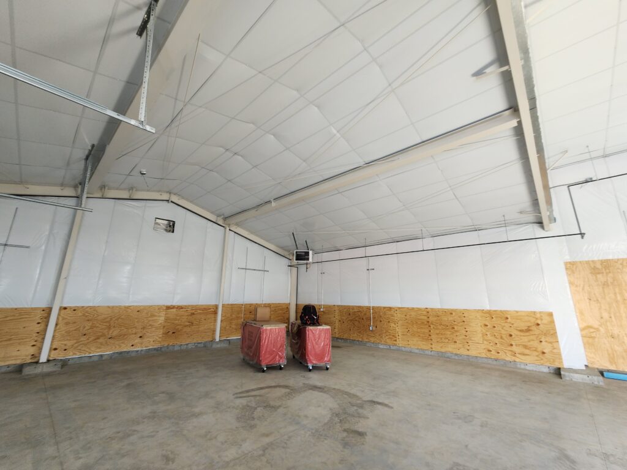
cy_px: 235
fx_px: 235
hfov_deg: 106.2
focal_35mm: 13
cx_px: 314
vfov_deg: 89.9
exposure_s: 1/60
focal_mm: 2.2
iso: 125
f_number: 2.2
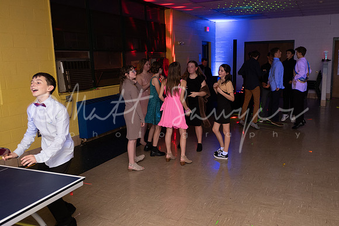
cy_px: 113
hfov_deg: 62.3
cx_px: 180
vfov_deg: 44.0
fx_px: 280
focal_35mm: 30
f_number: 2.8
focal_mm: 18.7
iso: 1600
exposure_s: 1/30
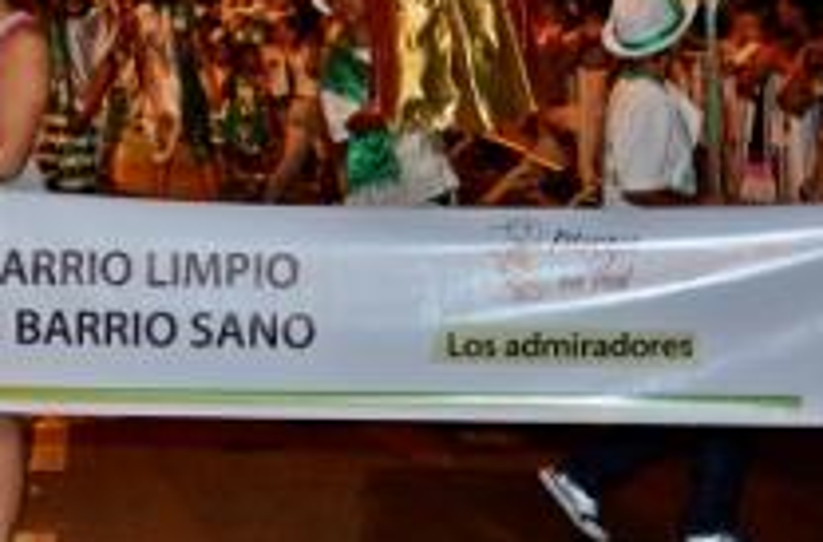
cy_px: -32
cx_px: 222
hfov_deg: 18.1
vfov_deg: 11.9
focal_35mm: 113
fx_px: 2575
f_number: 4.5
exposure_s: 1/80
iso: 800
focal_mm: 35
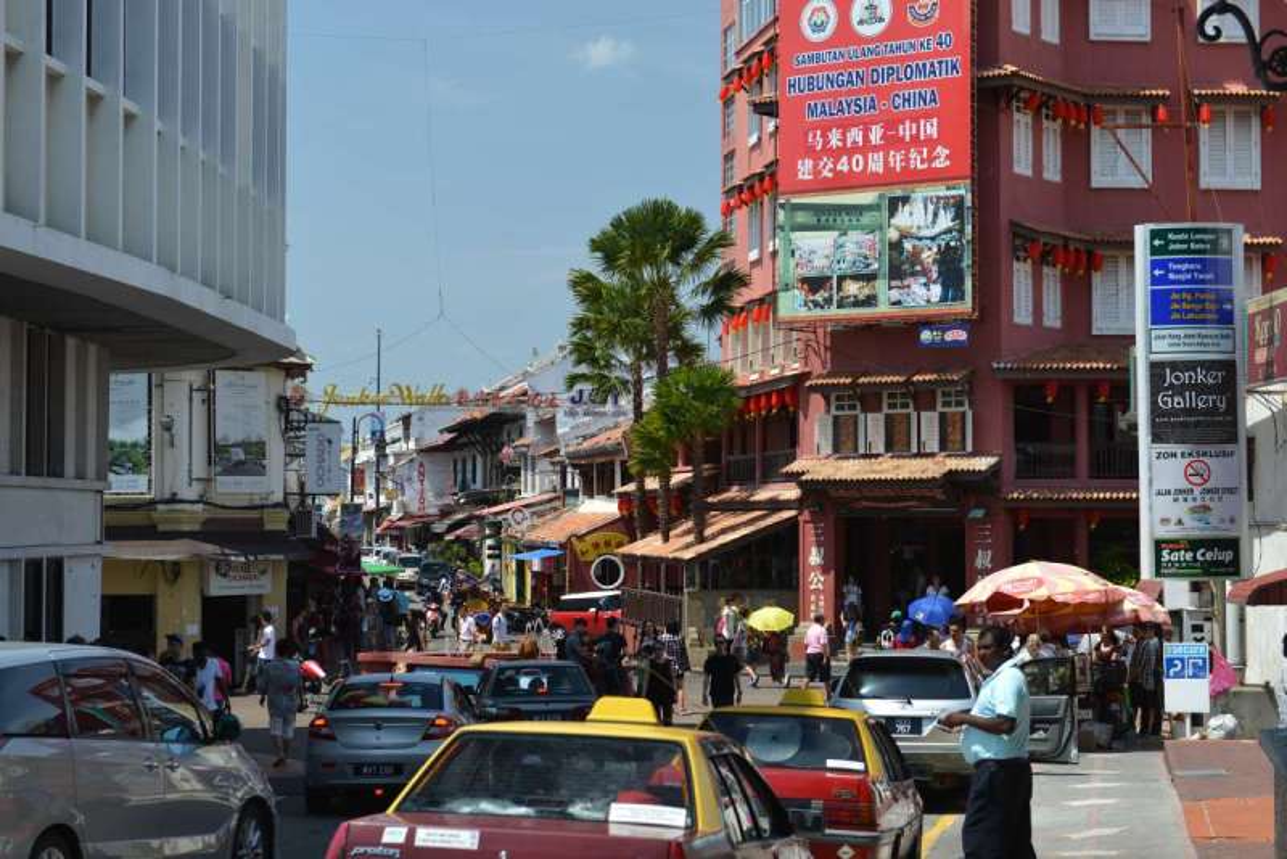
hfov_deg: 28.8
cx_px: 644
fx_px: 2503
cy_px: 430
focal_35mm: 70
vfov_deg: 19.5
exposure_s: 1/160
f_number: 6.3
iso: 100
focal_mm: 70
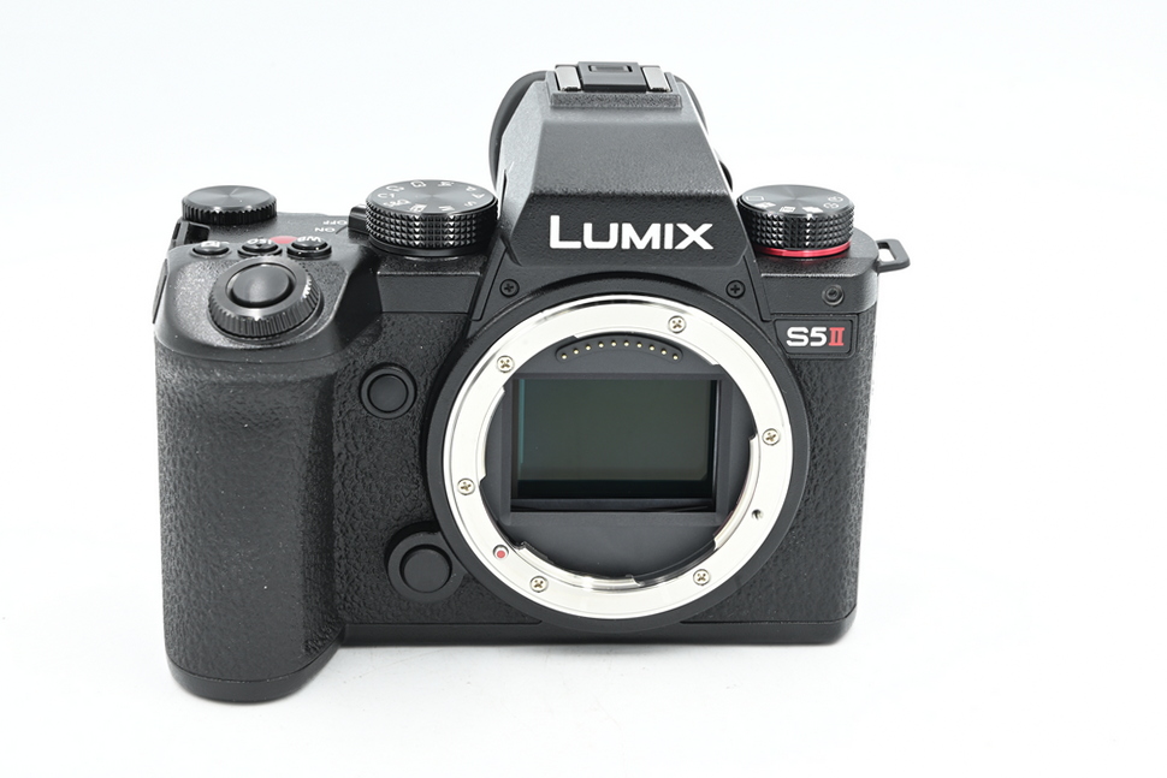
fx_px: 2431
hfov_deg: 27.0
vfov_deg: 18.2
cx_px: 584
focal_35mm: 75
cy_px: 389
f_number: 14
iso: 200
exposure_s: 1/13
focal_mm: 75
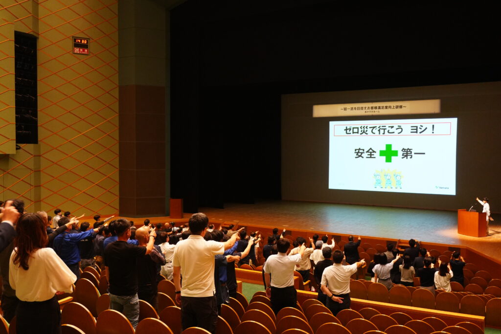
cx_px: 250
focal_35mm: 36
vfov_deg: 36.9
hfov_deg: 53.1
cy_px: 167
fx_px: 501
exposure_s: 1/60
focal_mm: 24
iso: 2000
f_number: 4.5
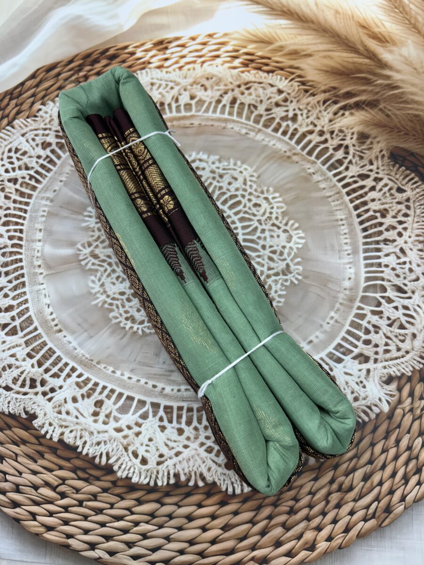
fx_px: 425
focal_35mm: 26
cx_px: 212
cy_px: 282
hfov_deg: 53.1
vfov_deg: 67.3
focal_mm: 5.7
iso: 32
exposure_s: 1/101
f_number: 1.5
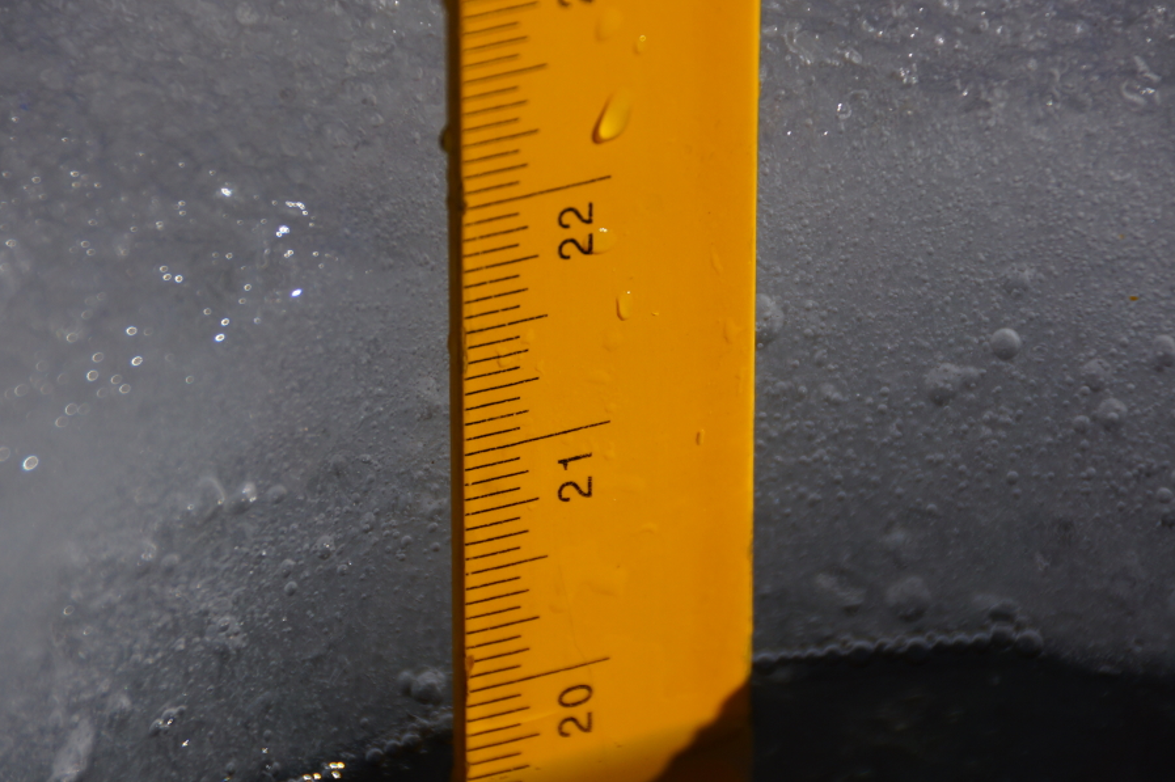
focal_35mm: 418
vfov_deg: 3.3
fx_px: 13635
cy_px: 367
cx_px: 586
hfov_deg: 4.9
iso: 100
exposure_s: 1/400
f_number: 6.3
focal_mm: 250
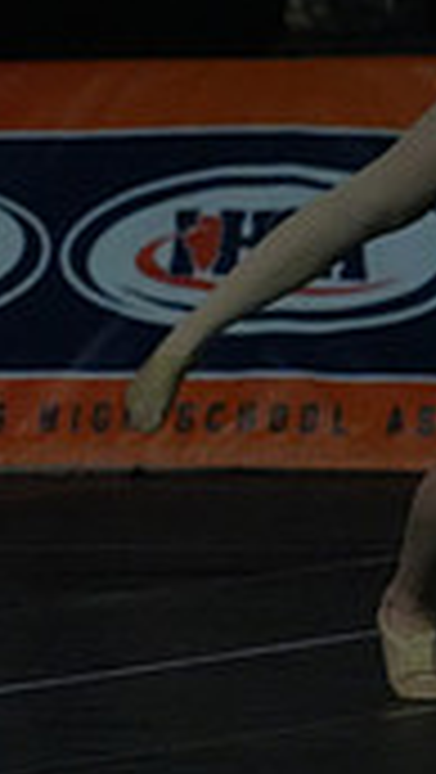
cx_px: -791
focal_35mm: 777
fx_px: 15938
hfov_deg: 1.6
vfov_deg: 2.8
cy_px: 110
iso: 12800
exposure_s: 1/1000
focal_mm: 220
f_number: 5
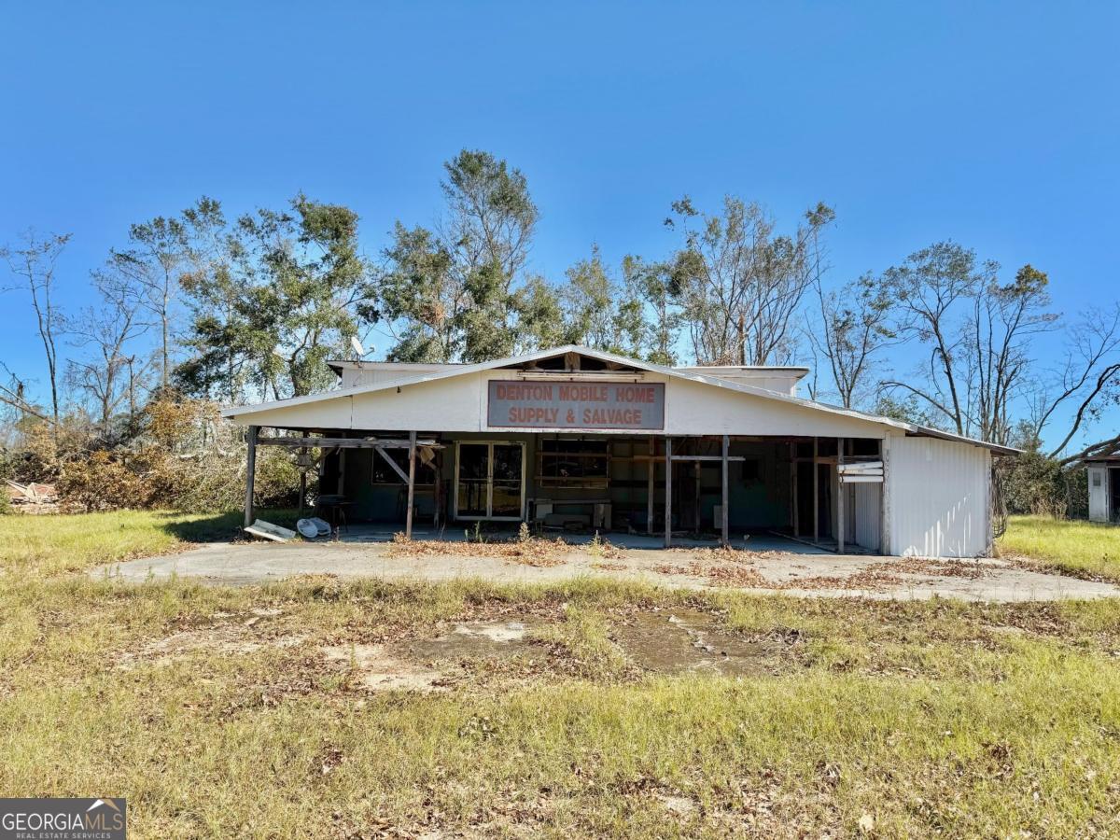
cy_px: 420
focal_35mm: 24
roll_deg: -1.7
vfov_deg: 56.8
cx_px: 560
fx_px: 777
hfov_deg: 71.6
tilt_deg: +4.0
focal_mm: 6.76
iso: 80
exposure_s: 1/3425
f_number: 1.78
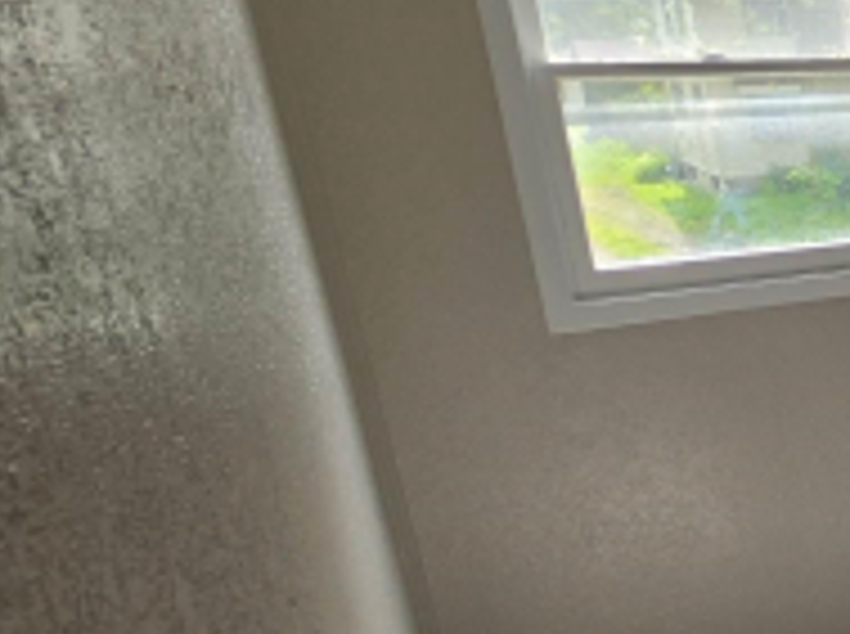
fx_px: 1127
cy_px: 378
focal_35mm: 46
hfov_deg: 23.3
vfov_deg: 31.3
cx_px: 1491
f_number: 1.9
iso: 32
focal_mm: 2.2
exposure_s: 1/339
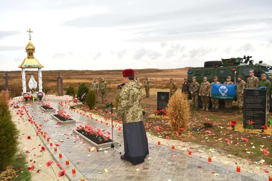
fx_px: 227
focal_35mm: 30
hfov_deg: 61.9
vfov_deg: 43.6
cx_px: 136
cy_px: 90
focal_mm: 20
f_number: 6.3
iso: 100
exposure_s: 1/200
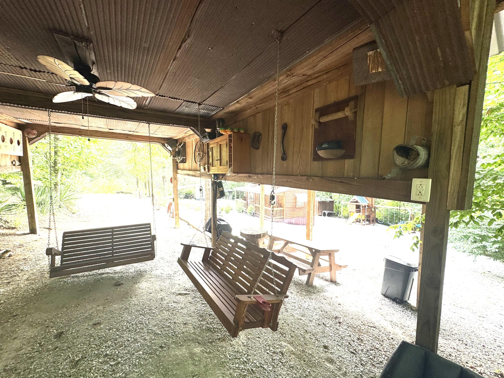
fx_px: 204
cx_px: 252
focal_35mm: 14
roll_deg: +0.1
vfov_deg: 85.7
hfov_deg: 102.1
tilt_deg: -3.3
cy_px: 189
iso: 40
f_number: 2.2
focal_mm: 2.22
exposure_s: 1/99
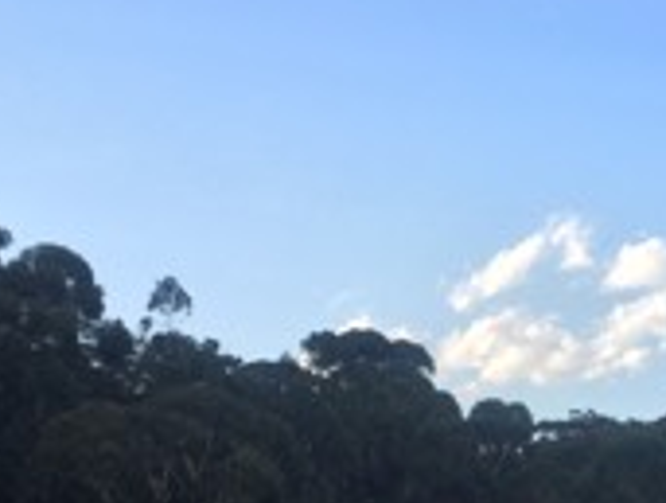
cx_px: 576
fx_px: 1697
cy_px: 546
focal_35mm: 88
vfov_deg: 16.4
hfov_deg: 21.8
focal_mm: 4.15
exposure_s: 1/842
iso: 32
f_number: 2.2
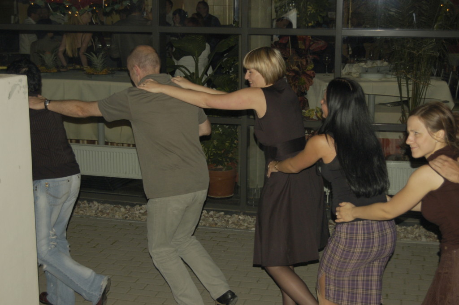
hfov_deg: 33.4
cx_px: 230
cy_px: 152
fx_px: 764
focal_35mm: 60
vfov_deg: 22.6
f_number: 5
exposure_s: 1/60
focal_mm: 40
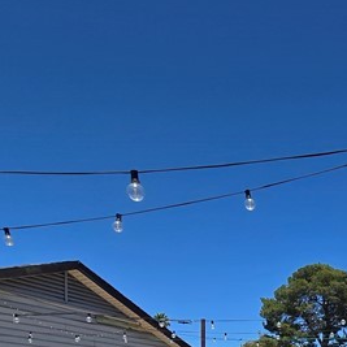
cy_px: 430
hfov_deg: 32.9
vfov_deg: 31.3
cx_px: 395
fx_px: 499
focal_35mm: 44
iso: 50
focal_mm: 2.2
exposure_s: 1/4361
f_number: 2.2
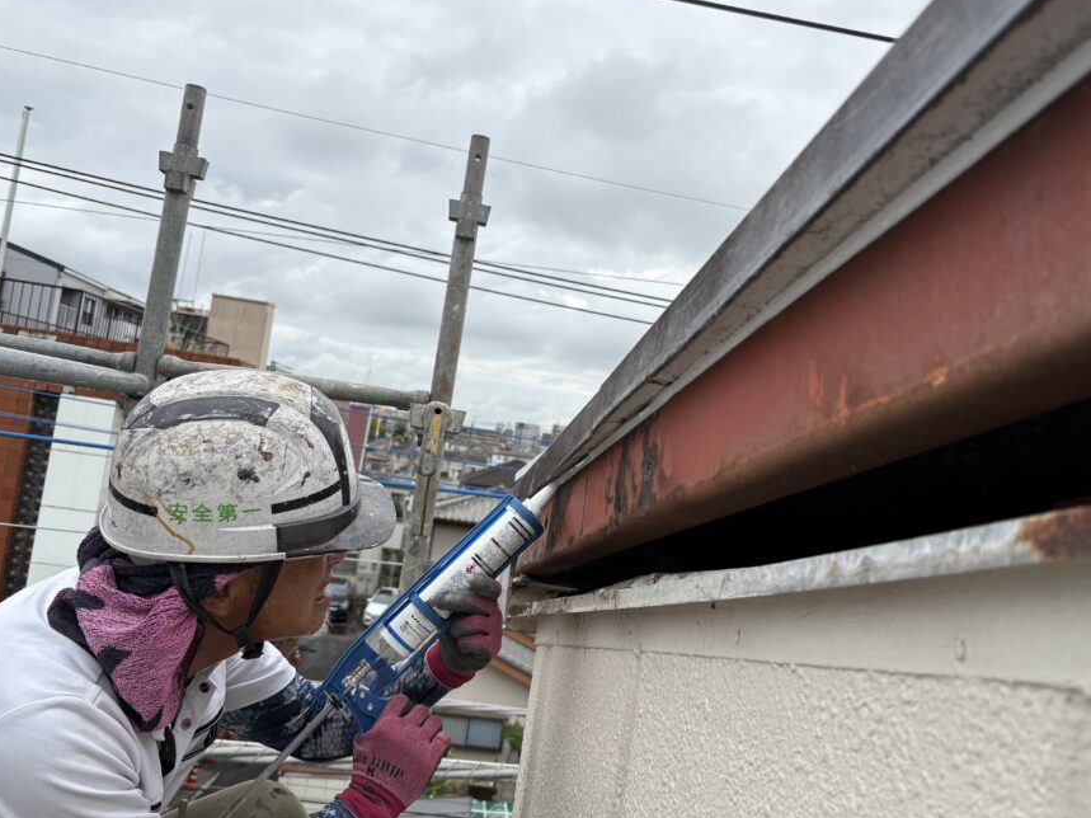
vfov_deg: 45.4
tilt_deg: +2.6
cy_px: 394
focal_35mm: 31
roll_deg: -6.8
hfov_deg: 58.1
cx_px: 624
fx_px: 977
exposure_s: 1/1751
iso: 50
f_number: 1.6
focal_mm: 5.96
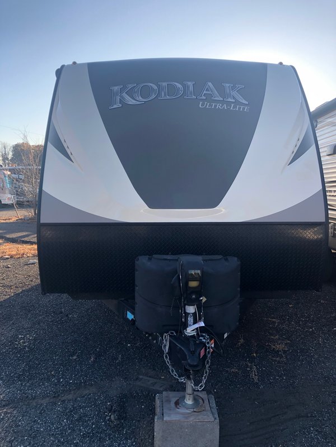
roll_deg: +3.0
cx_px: 168
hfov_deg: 49.7
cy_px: 224
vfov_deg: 63.4
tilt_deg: -6.0
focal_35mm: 28
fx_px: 362
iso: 20
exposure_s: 1/318
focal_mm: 4
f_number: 1.8
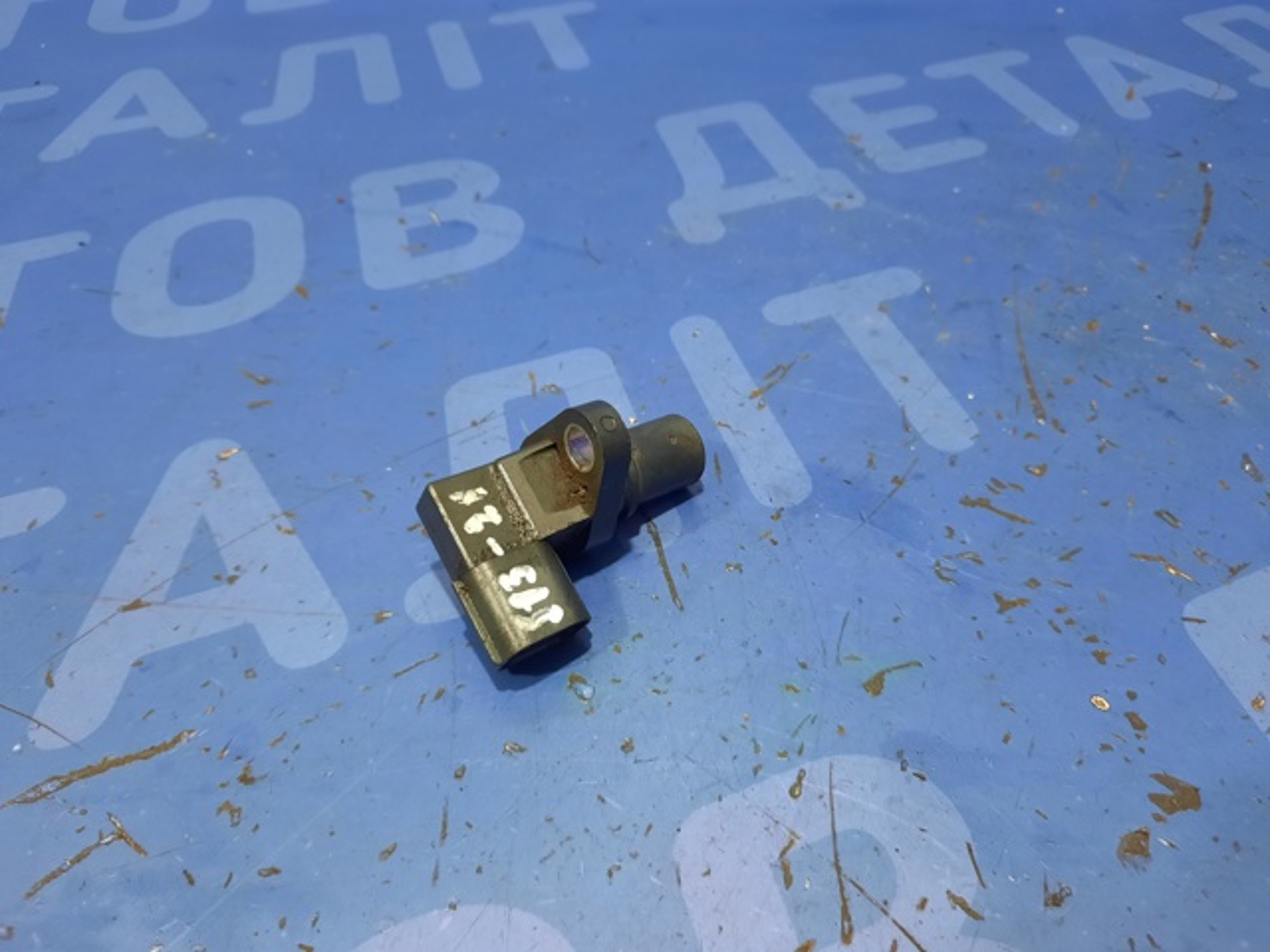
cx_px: 635
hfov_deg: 69.4
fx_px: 917
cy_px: 476
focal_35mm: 25
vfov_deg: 54.9
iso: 400
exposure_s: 1/33
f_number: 2
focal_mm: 4.6
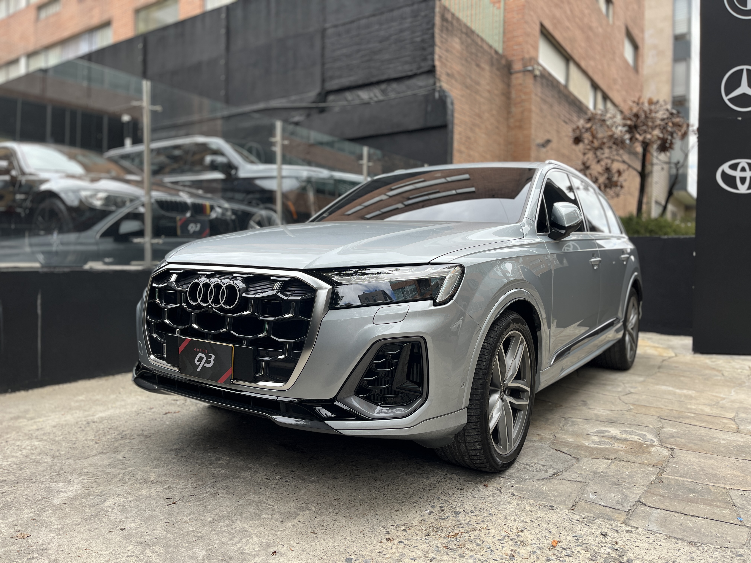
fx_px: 564
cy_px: 282
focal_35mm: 26
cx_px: 376
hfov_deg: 67.3
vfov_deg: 53.1
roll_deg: -0.7
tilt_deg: -1.6
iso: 50
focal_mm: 5.1
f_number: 1.6
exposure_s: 1/1151
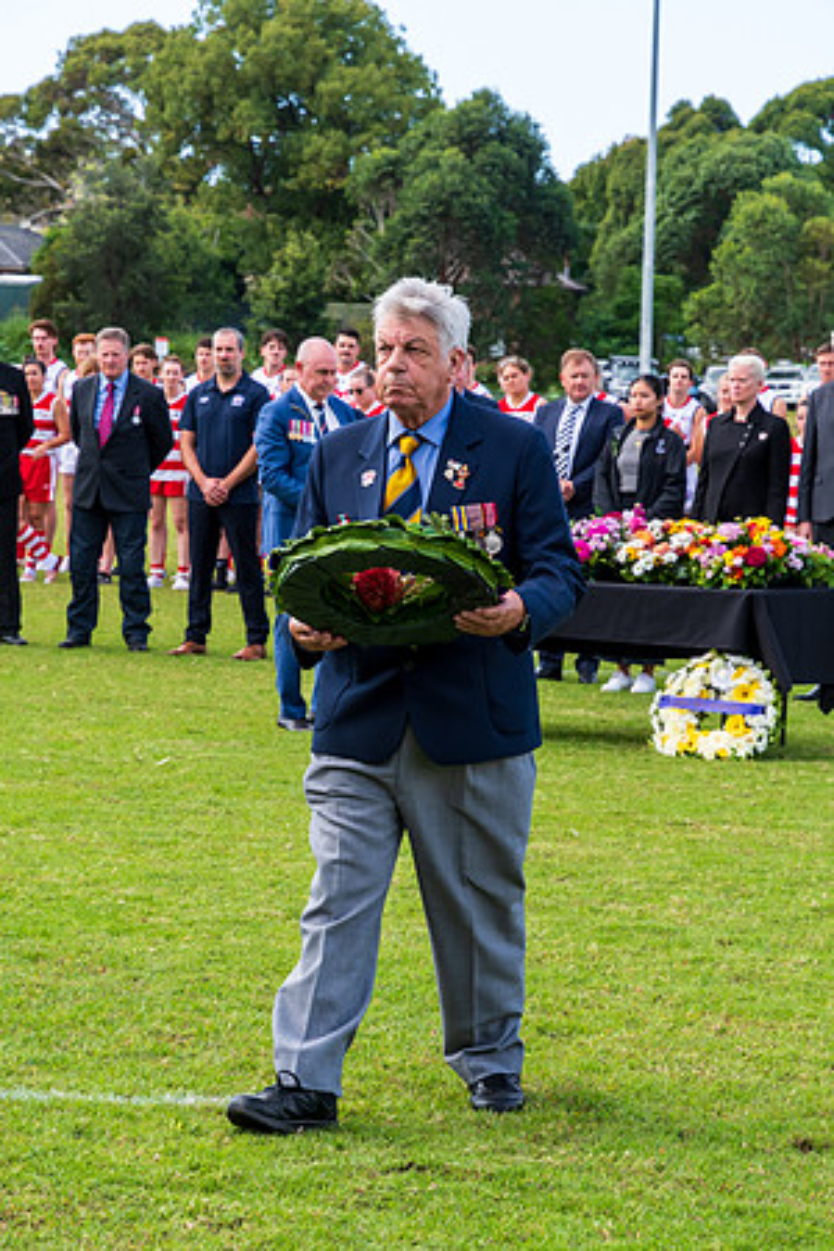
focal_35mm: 120
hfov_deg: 11.4
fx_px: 4170
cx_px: 417
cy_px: 626
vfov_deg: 17.1
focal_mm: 80
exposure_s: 1/250
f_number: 8
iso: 400
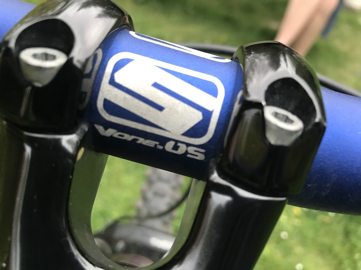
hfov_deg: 63.4
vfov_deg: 49.7
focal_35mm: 28
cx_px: 180
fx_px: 292
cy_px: 135
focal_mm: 3.99
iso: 40
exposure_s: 1/24
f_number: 1.8
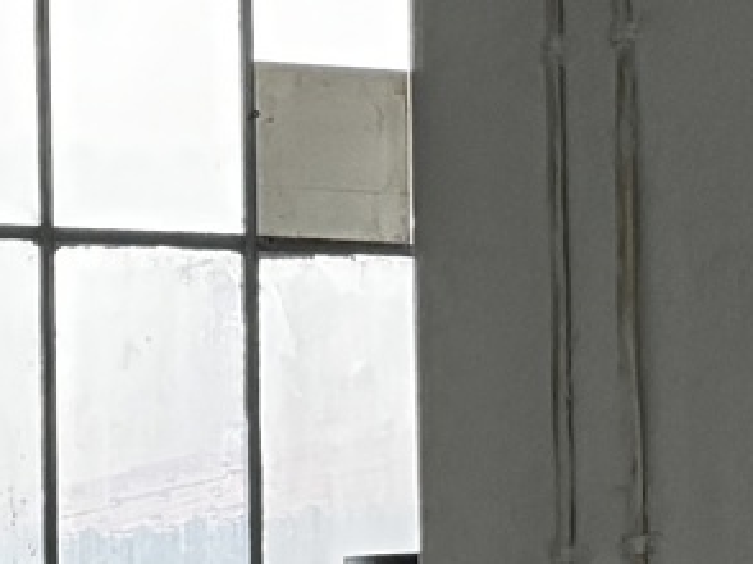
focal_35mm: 157
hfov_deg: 9.4
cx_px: -1644
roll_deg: +1.3
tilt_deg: +1.6
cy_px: 636
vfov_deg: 9.3
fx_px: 3412
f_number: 1.78
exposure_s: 1/60
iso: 400
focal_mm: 6.76
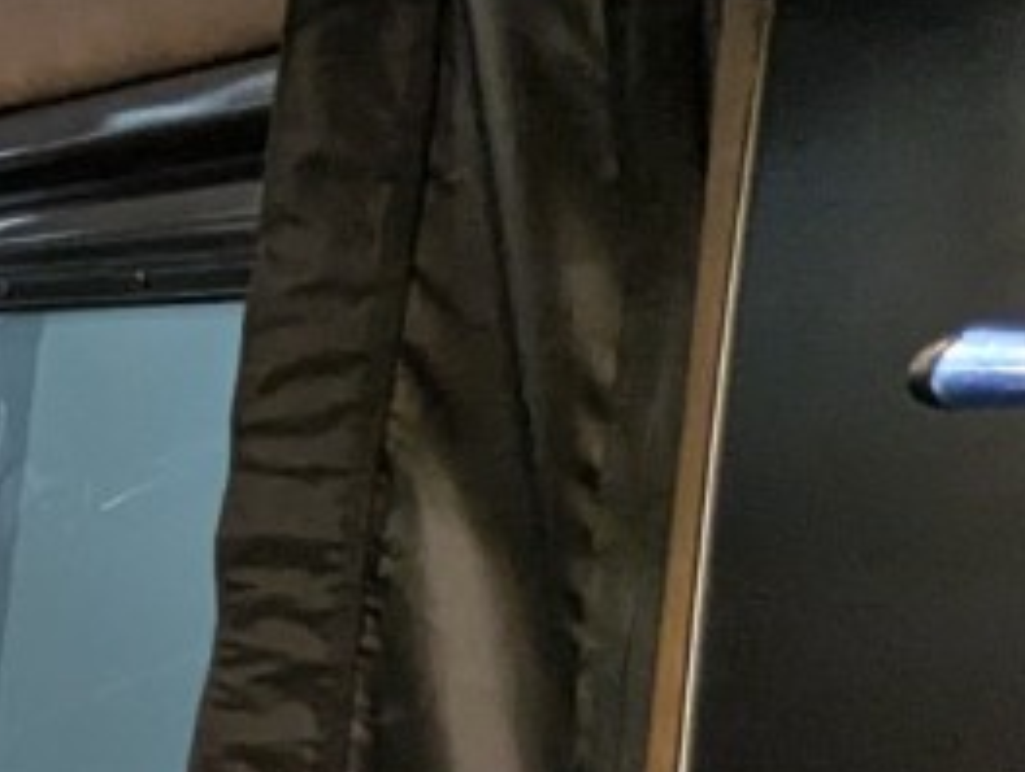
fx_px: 2520
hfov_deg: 16.3
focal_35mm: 85
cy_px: 1189
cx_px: -1152
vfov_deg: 15.9
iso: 216
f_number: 2.2
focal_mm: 2.35
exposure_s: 1/24.8
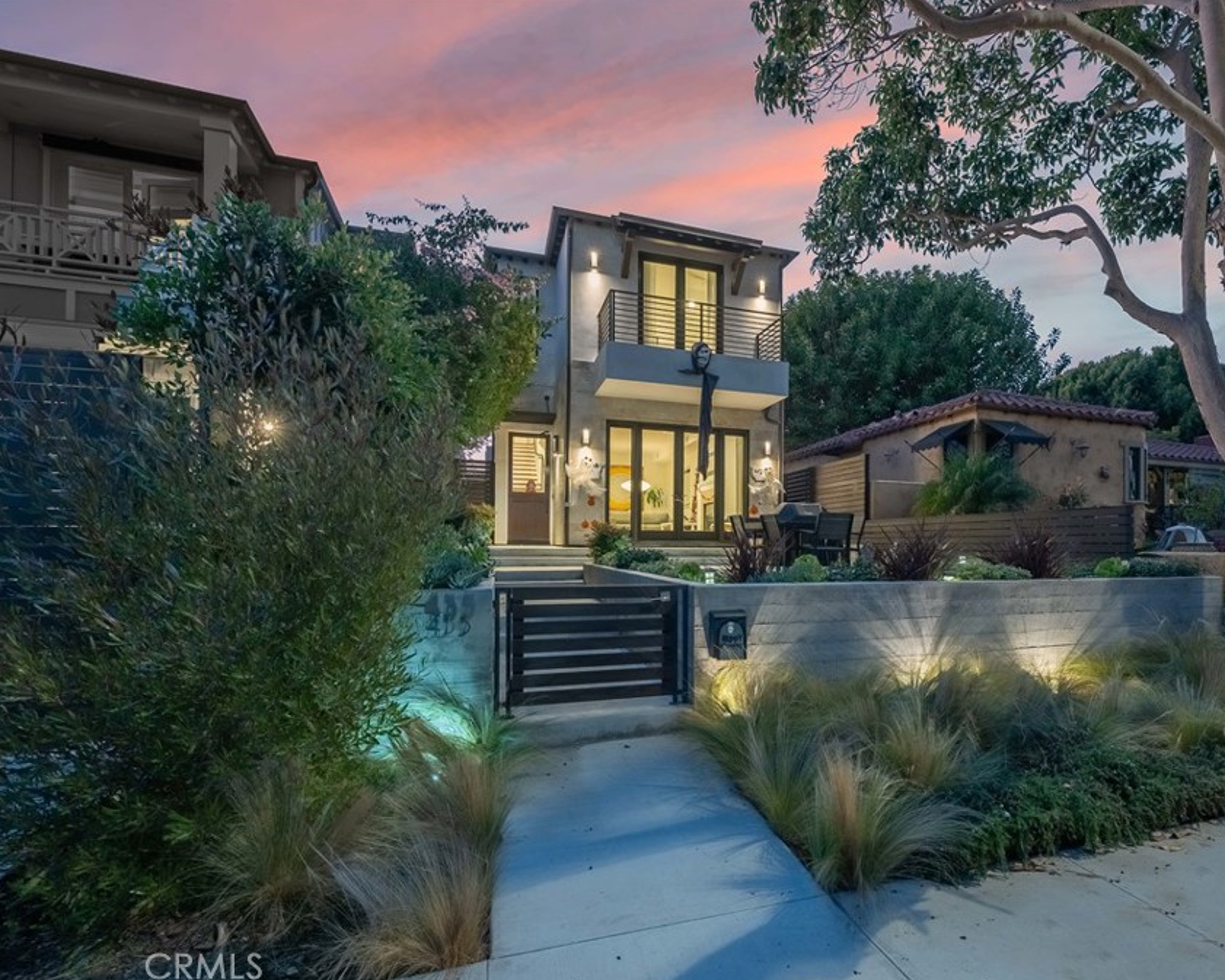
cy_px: 490
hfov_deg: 91.9
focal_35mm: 16
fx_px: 580
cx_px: 734
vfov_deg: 80.4
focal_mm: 14
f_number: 7.1
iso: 400
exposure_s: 1/13
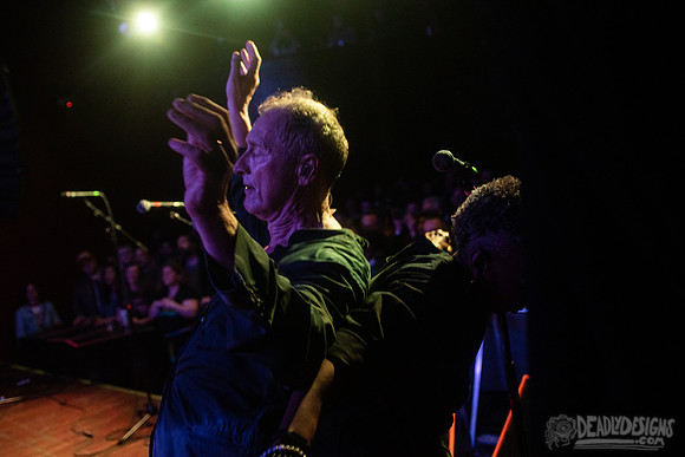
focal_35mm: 37
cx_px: 320
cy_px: 227
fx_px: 710
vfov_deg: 35.7
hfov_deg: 51.4
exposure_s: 1/160
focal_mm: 35
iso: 2000
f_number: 3.2
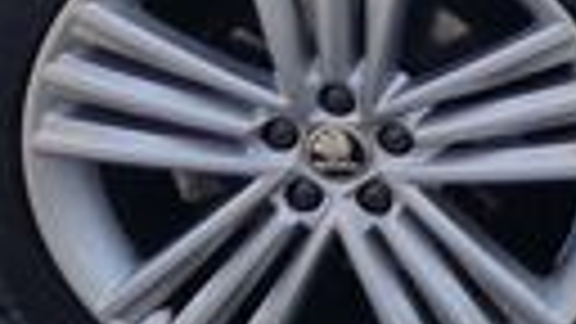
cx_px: 1719
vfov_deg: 6.0
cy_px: -270
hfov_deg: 8.9
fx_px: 3055
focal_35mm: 200
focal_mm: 5.4
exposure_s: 1/1740
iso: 50
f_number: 1.8
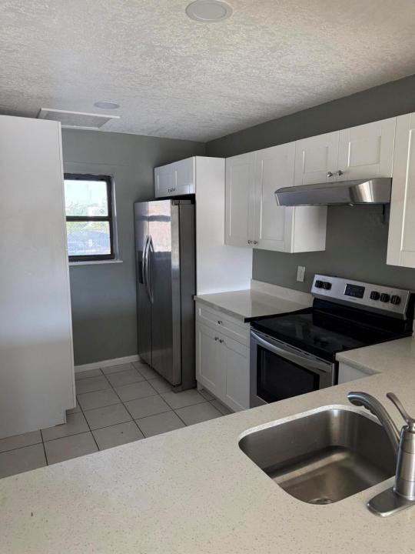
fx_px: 384
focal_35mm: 24
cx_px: 208
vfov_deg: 71.6
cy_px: 277
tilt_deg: -8.3
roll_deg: -0.3
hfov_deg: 56.8
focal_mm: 6.76
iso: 200
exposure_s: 1/135
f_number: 1.78
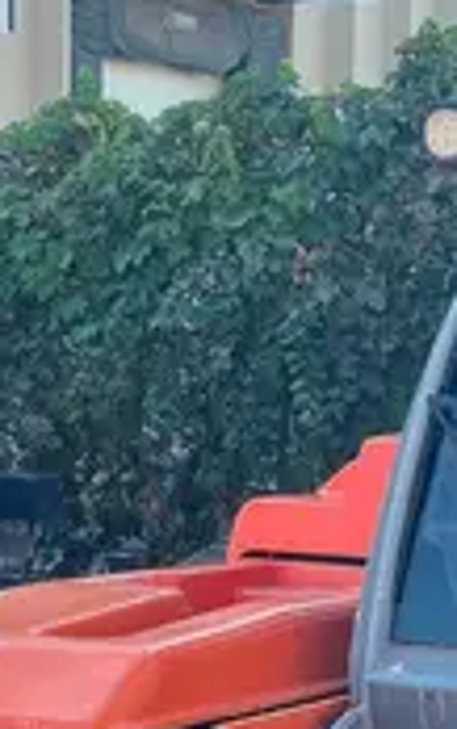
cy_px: 547
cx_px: 239
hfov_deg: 11.3
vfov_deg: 17.9
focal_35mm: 116
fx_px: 2308
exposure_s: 1/484
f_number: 1.6
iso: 50
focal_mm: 5.1
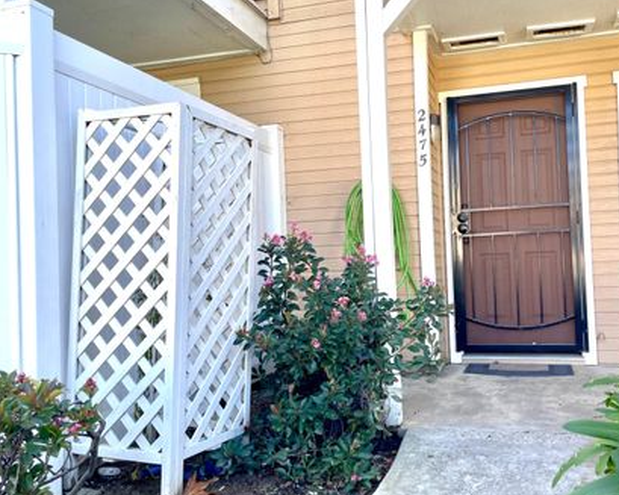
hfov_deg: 56.8
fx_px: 568
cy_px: 255
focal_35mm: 31
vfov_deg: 47.1
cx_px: 366
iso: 32
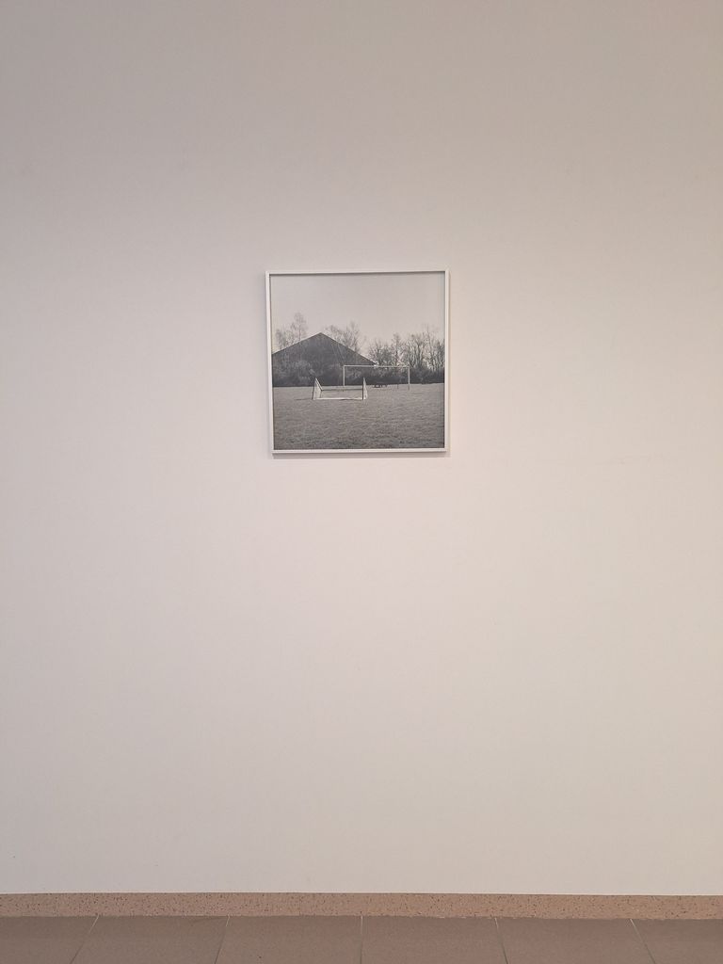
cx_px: 362
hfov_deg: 58.9
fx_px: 641
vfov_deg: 73.9
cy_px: 482
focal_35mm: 23
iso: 250
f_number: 1.8
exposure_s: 1/50
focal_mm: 5.54
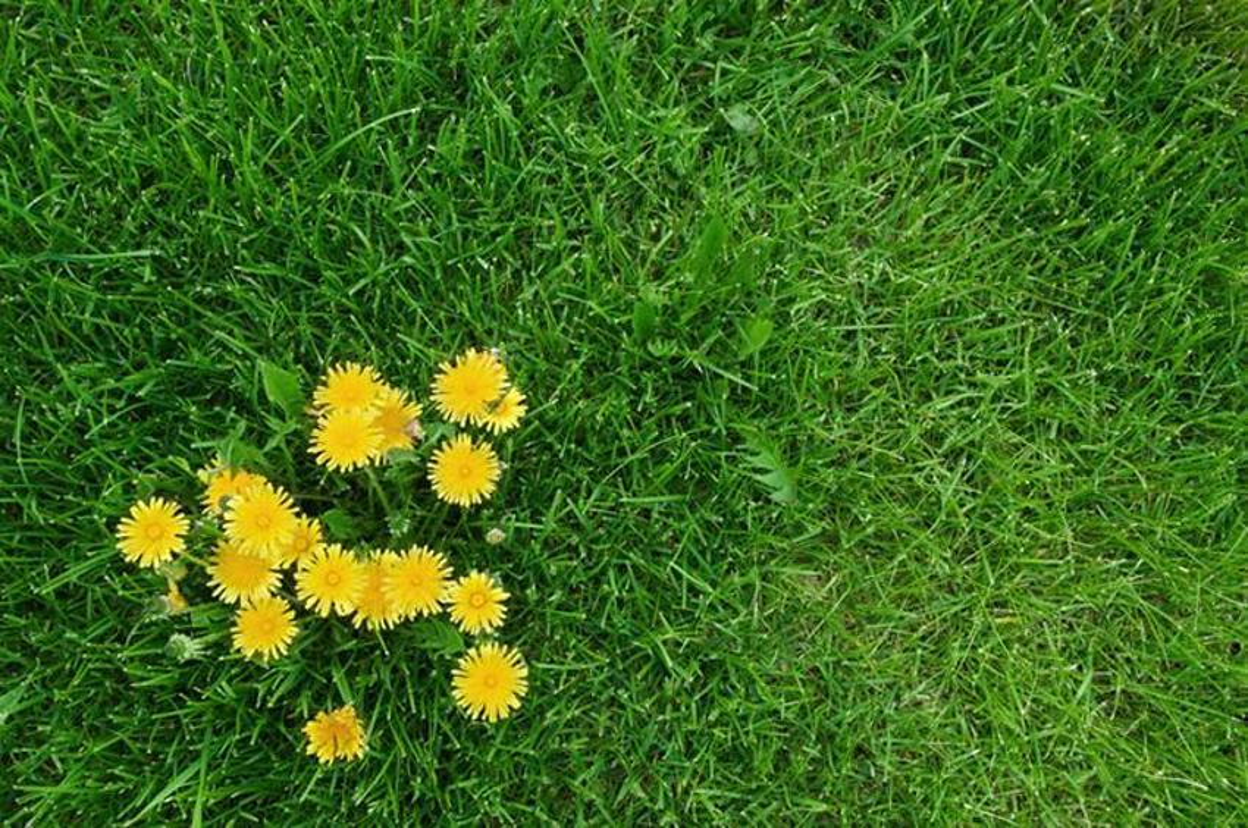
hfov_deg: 53.2
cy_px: 414
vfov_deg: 36.8
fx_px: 1246
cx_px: 624
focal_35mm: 36
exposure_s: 1/160
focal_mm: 24
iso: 200
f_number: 8
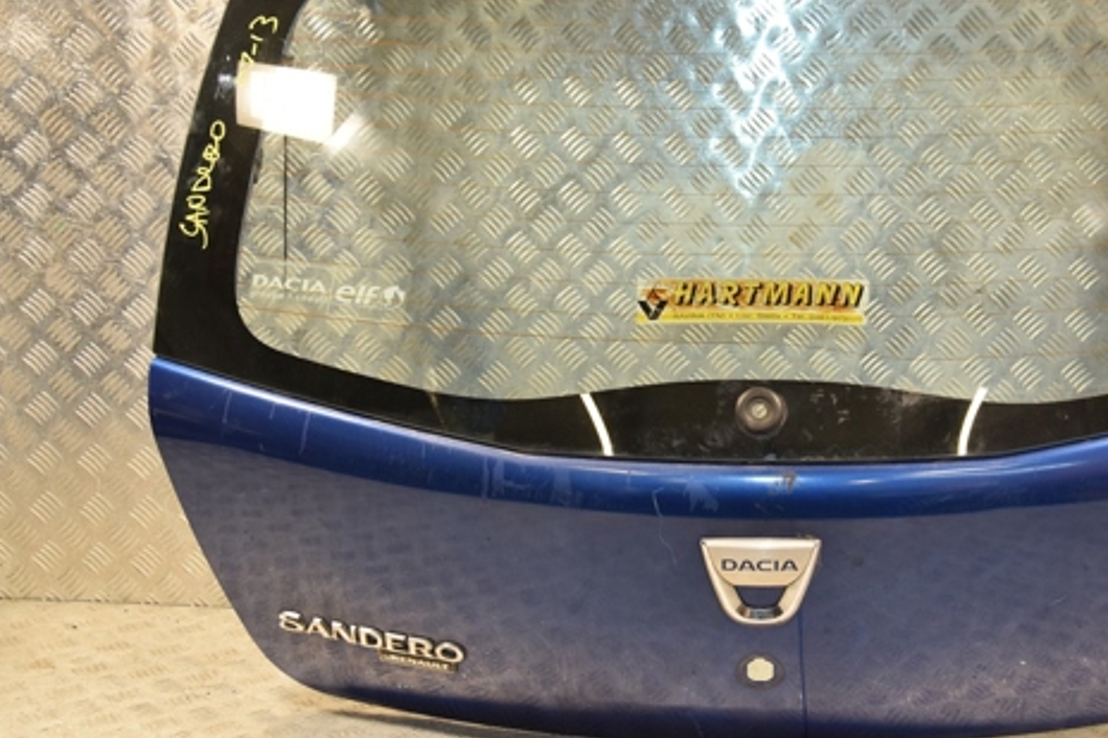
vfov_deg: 26.1
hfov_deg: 38.0
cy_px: 291
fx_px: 1590
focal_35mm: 52
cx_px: 745
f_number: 5
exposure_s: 1/160
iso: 800
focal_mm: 25
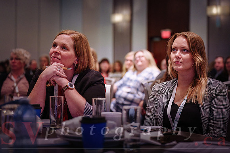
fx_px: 491
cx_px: 122
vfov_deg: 17.7
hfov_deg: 26.3
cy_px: 71
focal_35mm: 77
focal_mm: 70
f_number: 2.8
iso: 3200
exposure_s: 1/250
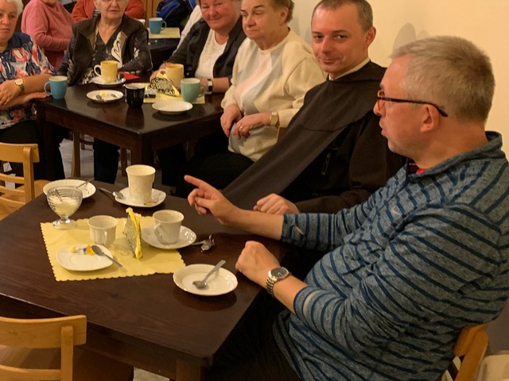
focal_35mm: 52
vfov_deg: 28.0
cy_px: 154
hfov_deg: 34.1
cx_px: 21
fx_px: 765
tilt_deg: -17.1
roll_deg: +2.8
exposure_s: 1/25
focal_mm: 4.25
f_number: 1.8
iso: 320
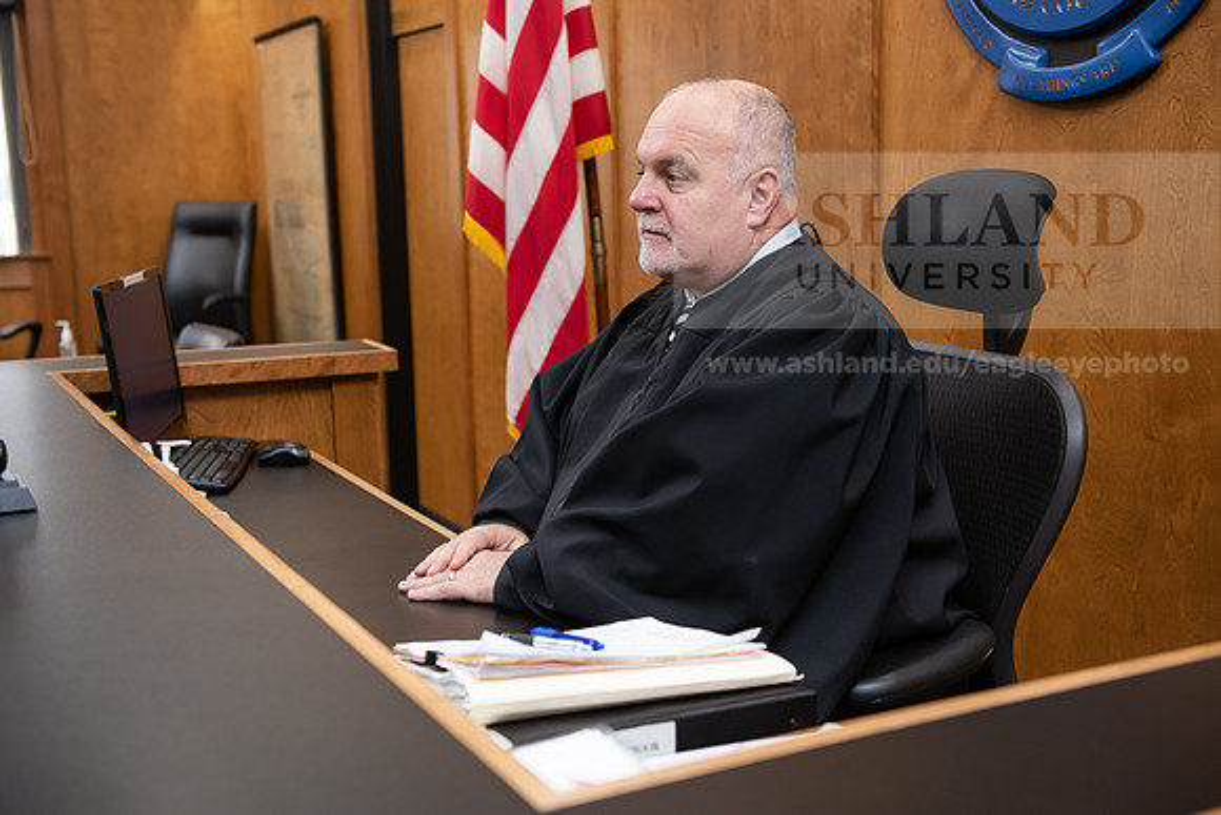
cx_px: 610
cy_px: 408
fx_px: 1527
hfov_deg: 43.6
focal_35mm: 45
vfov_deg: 29.9
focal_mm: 45
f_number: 3.5
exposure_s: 1/200
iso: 1250
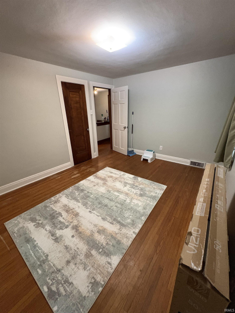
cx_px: 118
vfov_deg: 102.1
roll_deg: +1.6
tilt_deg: -19.7
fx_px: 127
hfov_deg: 85.7
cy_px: 156
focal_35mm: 14
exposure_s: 1/60
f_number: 2.2
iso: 800
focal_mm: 2.22
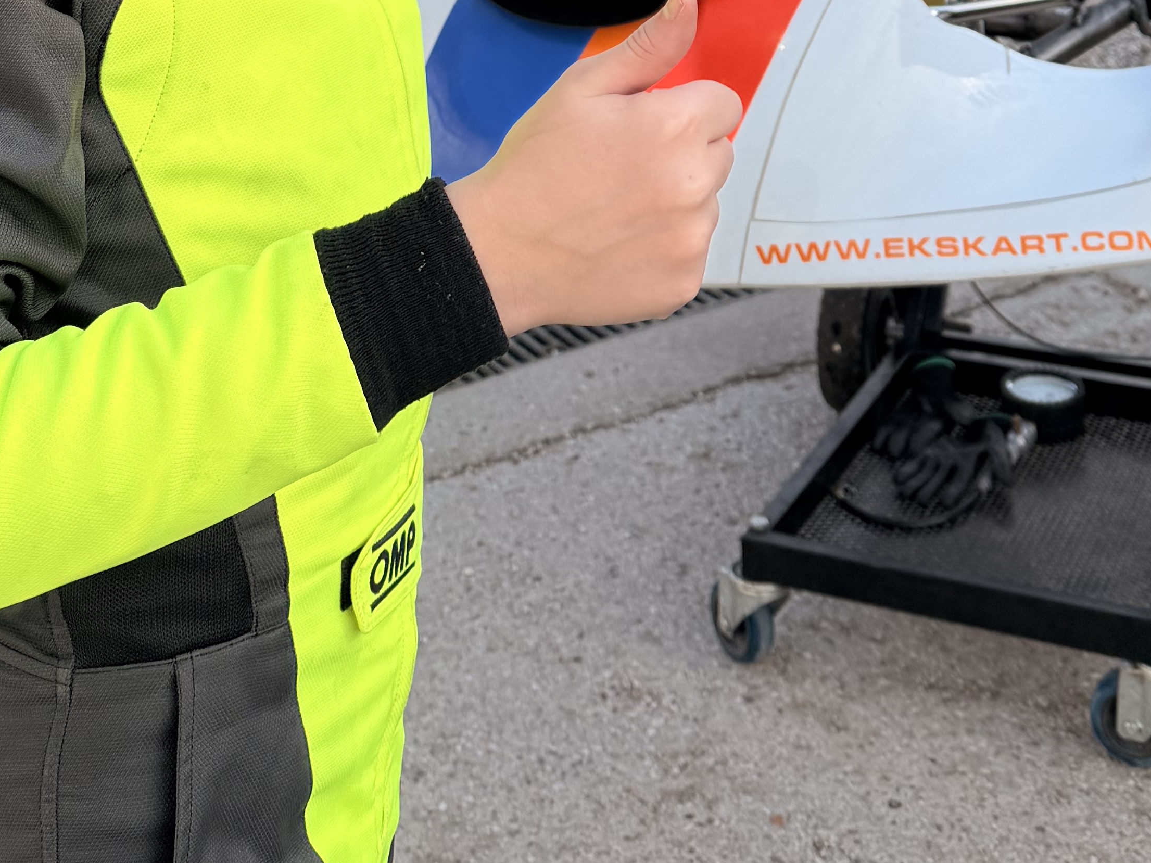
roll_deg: +2.0
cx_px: 596
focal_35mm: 62
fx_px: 2061
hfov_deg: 31.2
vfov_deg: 20.0
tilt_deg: -3.8
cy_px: -475
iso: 80
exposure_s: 1/2703
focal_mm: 6.76
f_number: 1.78
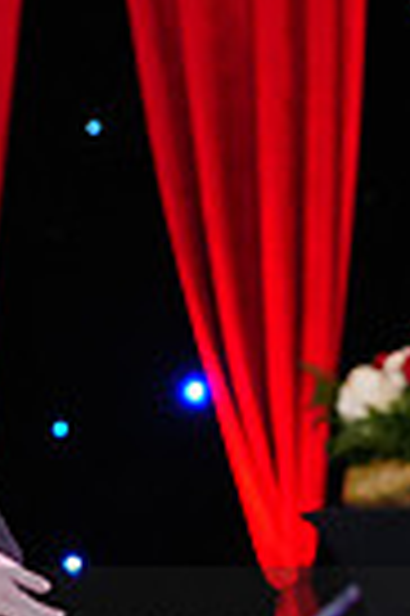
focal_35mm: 445
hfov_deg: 3.1
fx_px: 7621
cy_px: 719
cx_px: -128
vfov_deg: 4.6
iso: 2500
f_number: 4
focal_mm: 105
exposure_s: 1/250
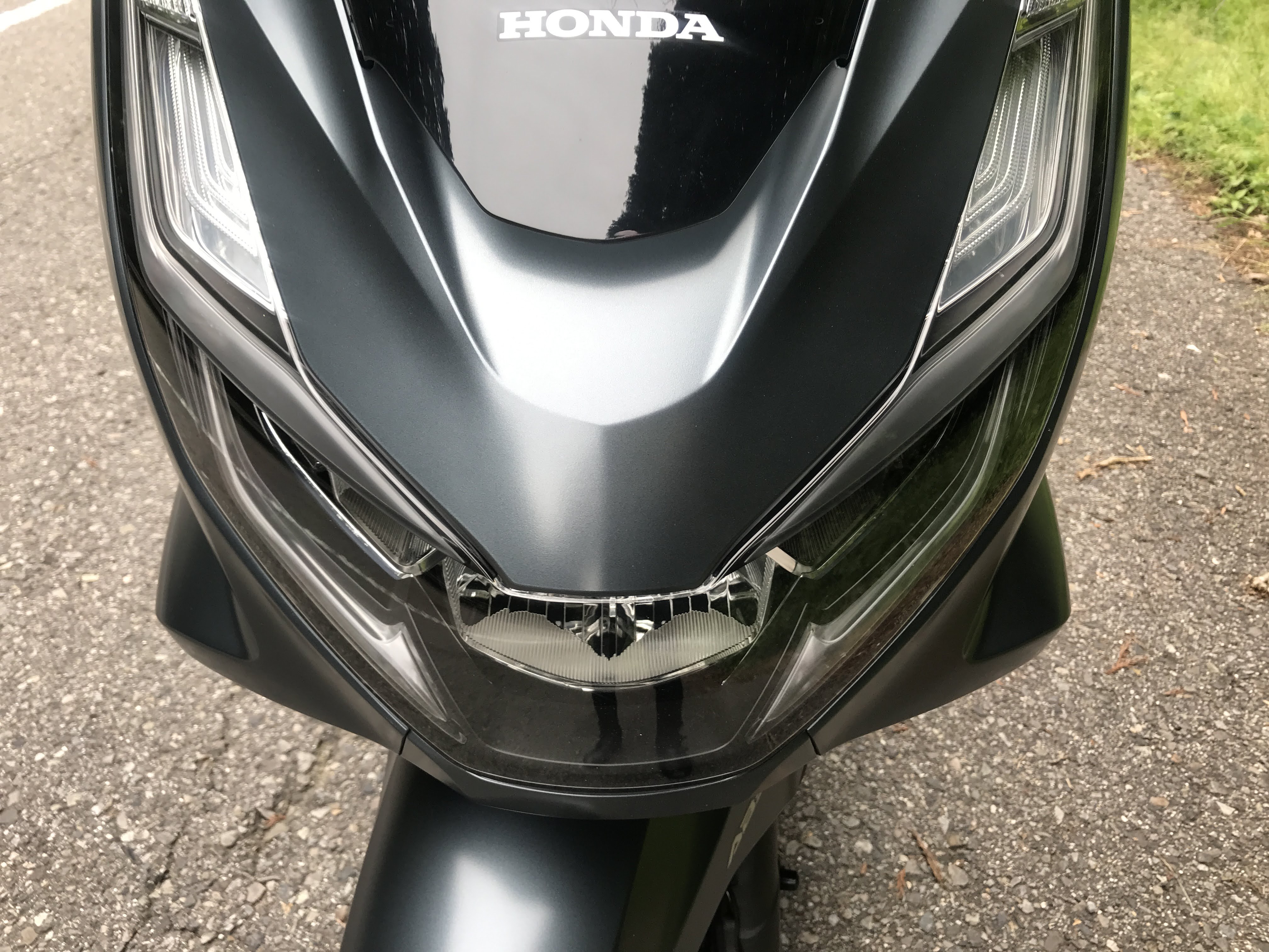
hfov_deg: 63.4
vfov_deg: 49.7
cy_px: 476
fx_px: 1026
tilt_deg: -36.2
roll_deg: -1.3
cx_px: 634
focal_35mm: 28
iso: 25
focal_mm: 3.99
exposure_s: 1/120
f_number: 1.8
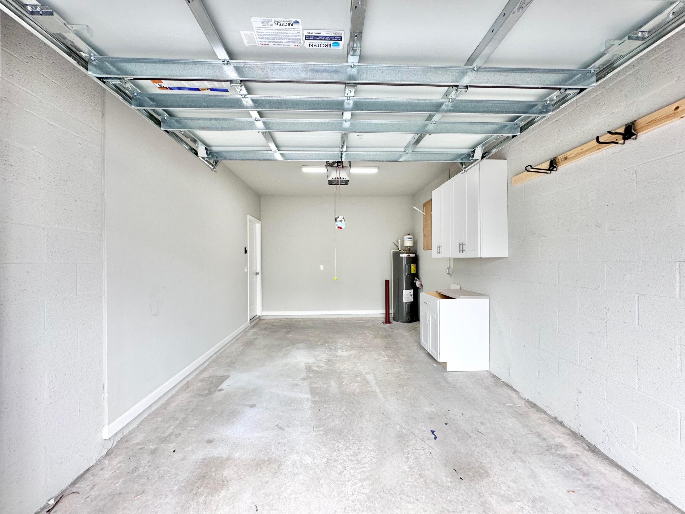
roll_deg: +0.5
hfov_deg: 102.1
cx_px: 342
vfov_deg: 85.7
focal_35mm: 14
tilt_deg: -0.6
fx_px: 277
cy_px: 257
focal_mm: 2.22
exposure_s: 1/99
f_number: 2.2
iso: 80
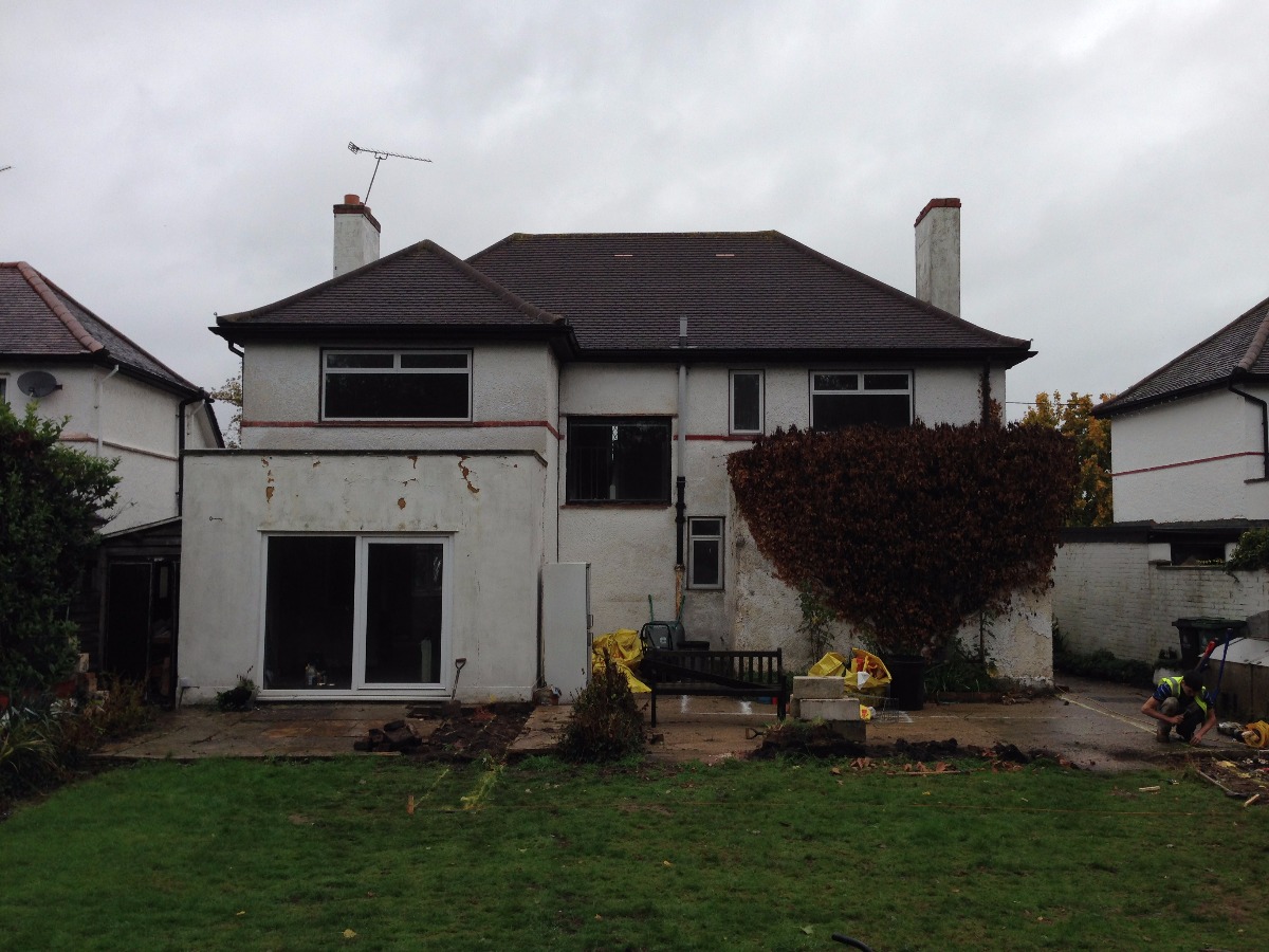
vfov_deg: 42.9
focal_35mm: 33
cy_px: 476
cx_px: 634
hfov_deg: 55.4
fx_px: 1210
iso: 50
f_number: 2.4
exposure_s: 1/324
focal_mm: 4.12
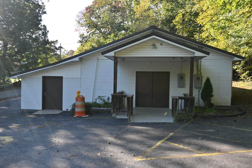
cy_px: 84
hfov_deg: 62.0
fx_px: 210
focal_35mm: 30
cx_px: 126
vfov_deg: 43.6
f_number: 5.6
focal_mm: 20
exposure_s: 1/250
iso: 180
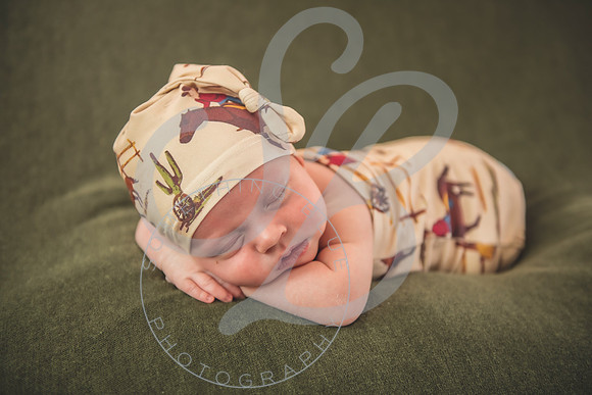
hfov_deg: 39.6
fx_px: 822
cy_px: 198
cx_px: 296
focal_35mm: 50
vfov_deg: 27.0
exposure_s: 1/125
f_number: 2.8
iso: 400
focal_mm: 50
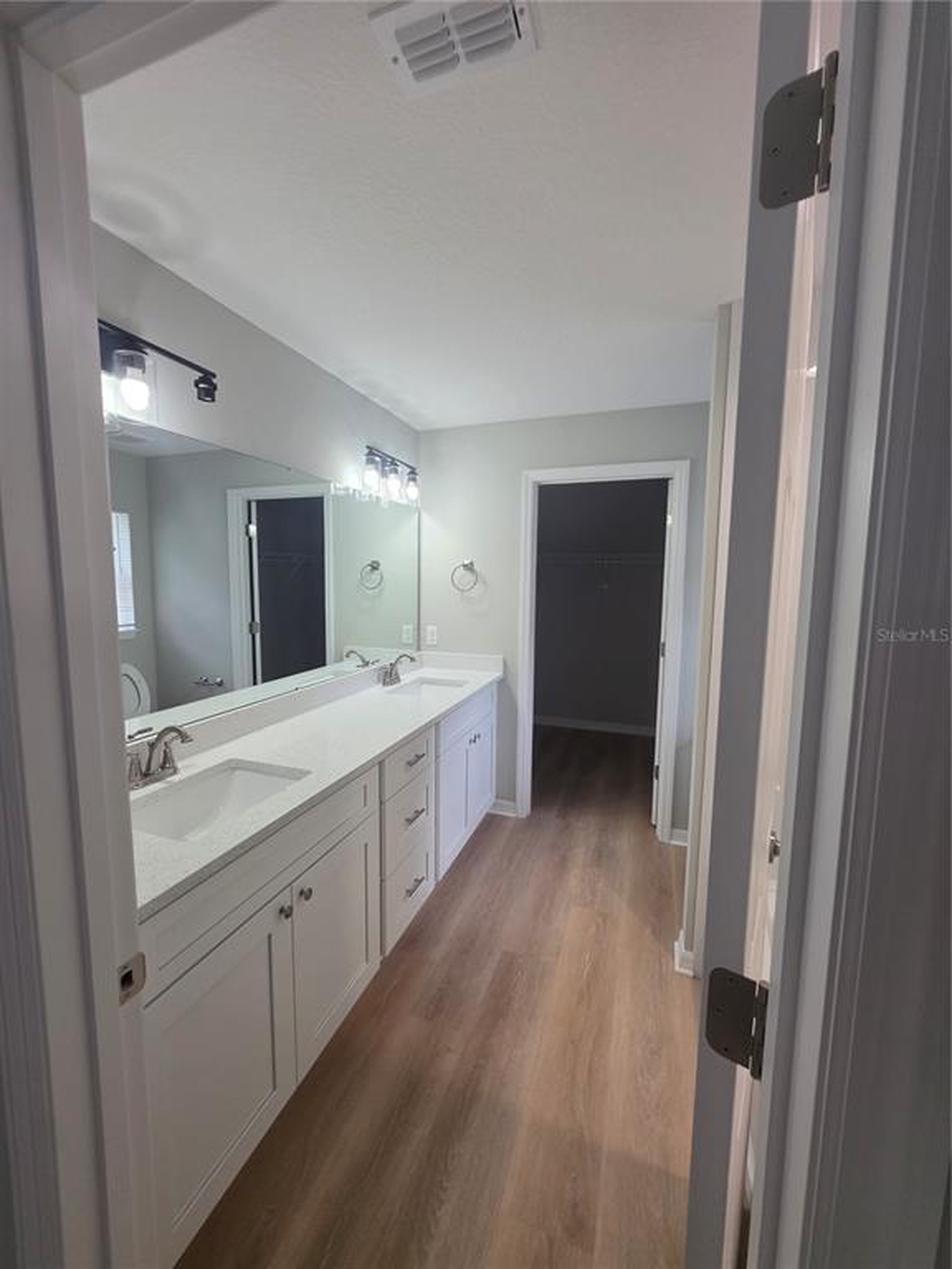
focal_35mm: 13
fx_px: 477
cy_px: 634
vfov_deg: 106.2
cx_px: 476
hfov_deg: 89.9
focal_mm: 2.2
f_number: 1.9
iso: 100
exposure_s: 1/120
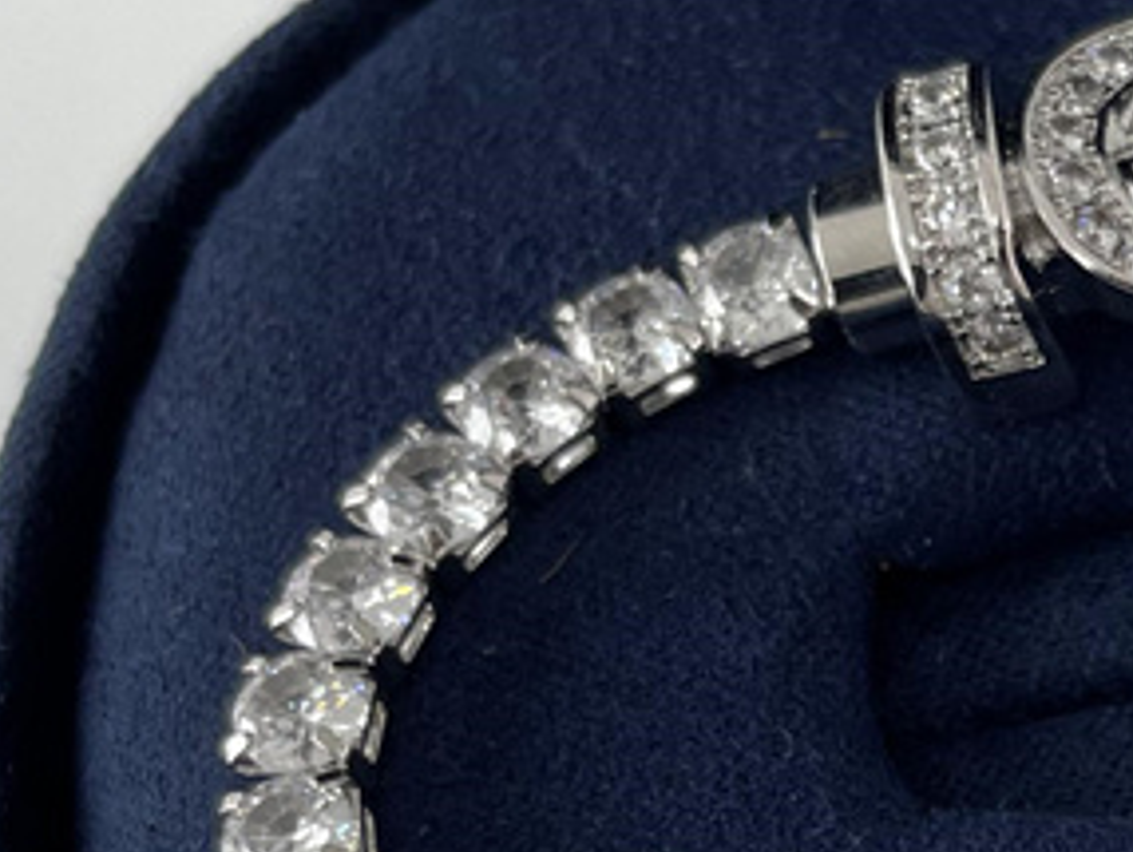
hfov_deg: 17.1
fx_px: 3571
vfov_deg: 13.3
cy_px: 1007
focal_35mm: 109
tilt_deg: -63.6
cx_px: 1406
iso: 32
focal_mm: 4.2
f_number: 1.6
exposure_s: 1/126
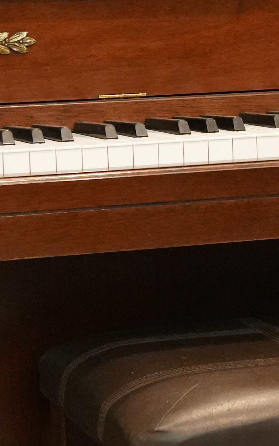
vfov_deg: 11.0
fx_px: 2324
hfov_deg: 6.8
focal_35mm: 191
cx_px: 408
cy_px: 190
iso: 4000
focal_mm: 32
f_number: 2.8
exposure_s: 1/160
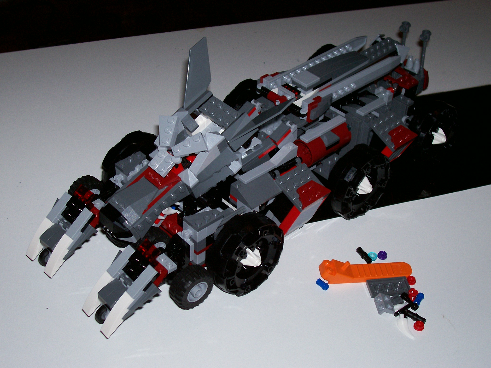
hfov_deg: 36.2
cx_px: 246
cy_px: 184
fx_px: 752
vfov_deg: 27.5
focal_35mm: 53
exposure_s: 1/73.3
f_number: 3.2
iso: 80
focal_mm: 8.7
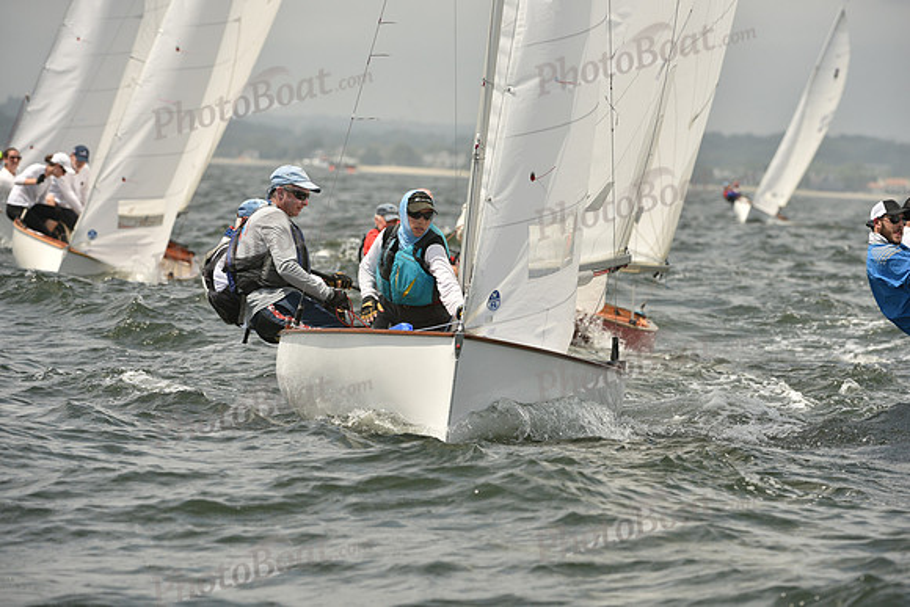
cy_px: 304
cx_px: 455
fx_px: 6826
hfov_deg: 7.6
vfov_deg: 5.1
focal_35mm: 270
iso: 320
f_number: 8
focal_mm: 270
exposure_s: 1/1250
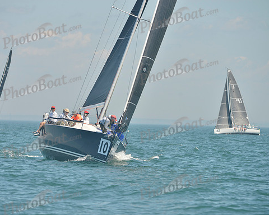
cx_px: 111
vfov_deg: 5.1
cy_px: 107
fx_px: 2436
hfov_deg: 6.3
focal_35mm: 306
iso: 280
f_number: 7.1
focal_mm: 270
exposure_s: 1/1000
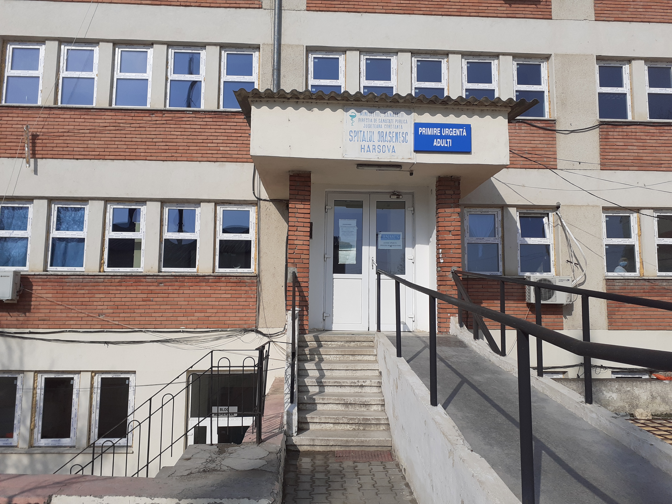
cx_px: 336
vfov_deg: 51.4
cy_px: 252
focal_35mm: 27
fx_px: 524
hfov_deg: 65.3
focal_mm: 3.6
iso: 40
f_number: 1.9
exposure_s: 1/4310
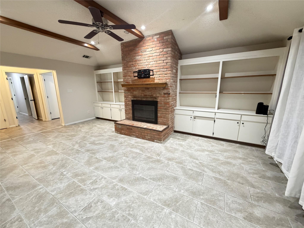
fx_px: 123
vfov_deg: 85.7
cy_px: 114
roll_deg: +0.4
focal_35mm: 14
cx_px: 152
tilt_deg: -11.5
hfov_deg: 102.1
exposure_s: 1/60
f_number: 2.2
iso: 500
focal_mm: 2.22
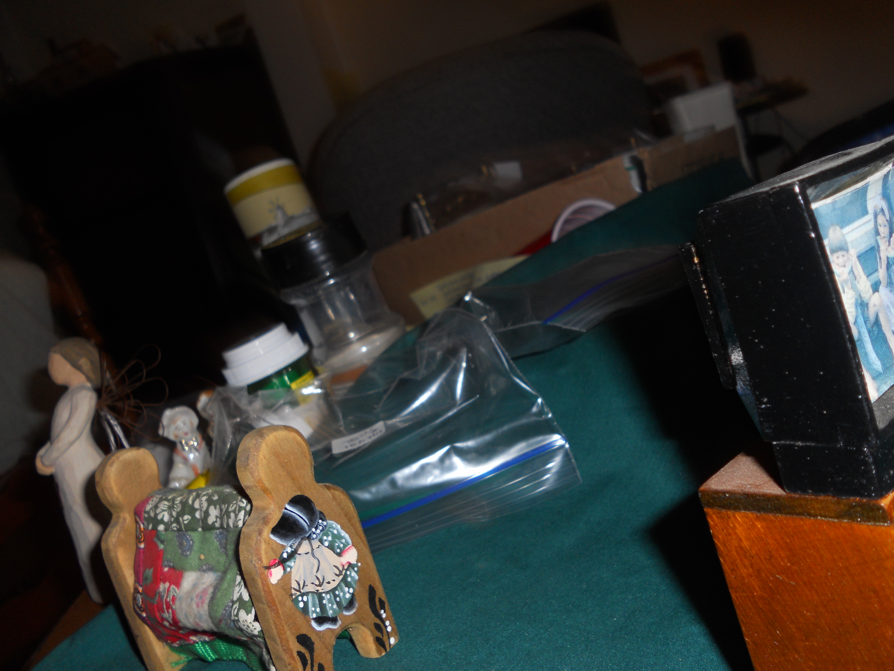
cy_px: 336
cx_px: 447
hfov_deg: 56.8
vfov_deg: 44.2
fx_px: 826
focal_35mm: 32
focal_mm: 5.8
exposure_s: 1/25
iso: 80
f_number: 8.8
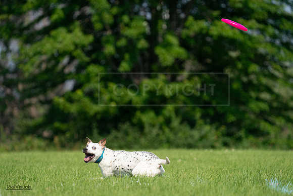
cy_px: 98
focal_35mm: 388
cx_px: 146
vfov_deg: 3.5
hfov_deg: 5.3
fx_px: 3158
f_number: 6.3
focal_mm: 388
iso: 1250
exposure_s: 1/4000
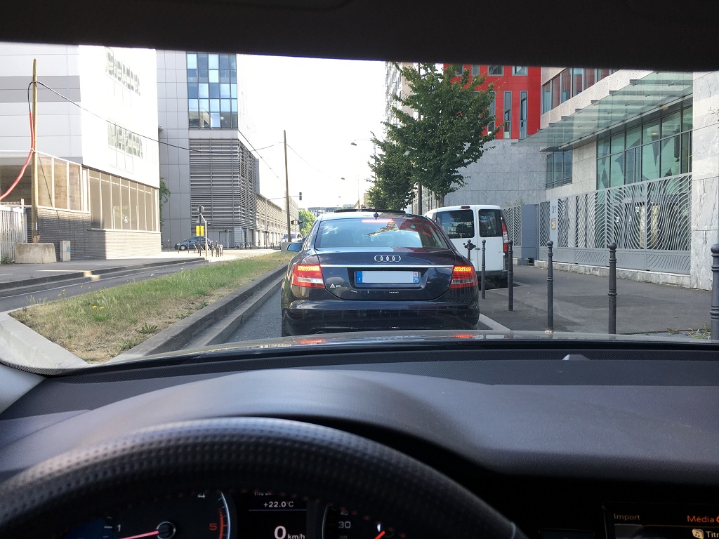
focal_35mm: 29
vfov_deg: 48.2
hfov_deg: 61.7
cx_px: 360
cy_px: 270
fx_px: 602
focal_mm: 4.15
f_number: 2.2
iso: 25
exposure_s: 1/137
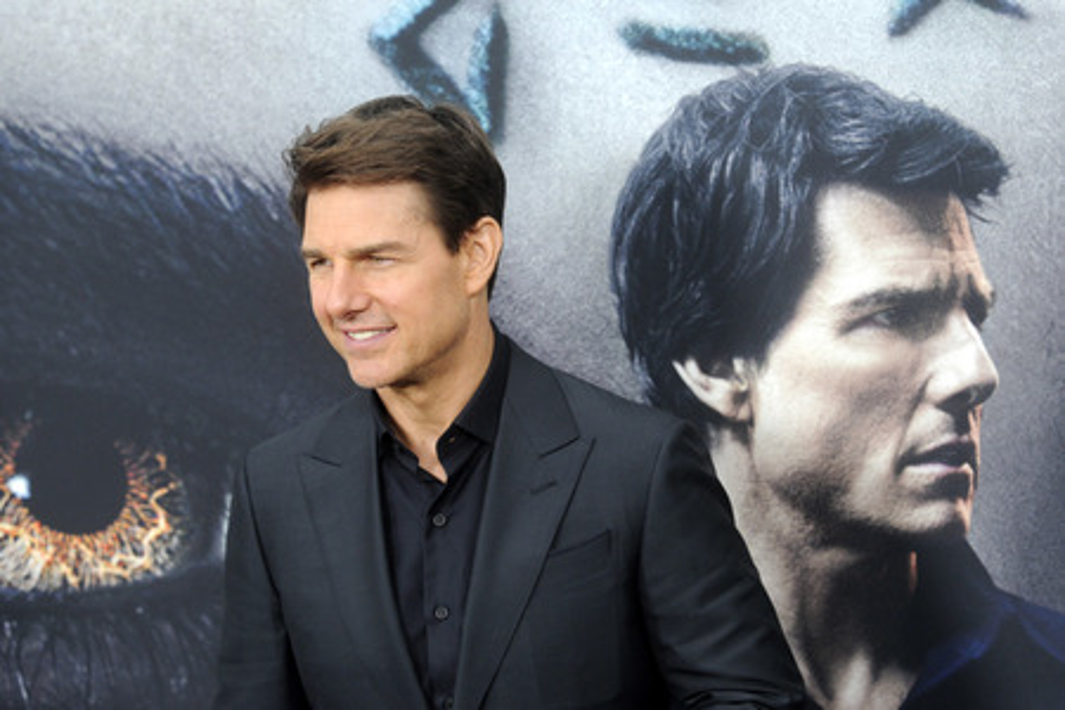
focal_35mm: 92
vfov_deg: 14.9
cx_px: 532
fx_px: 2721
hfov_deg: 22.1
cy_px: 355
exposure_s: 1/500
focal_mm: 92
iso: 1600
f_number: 4
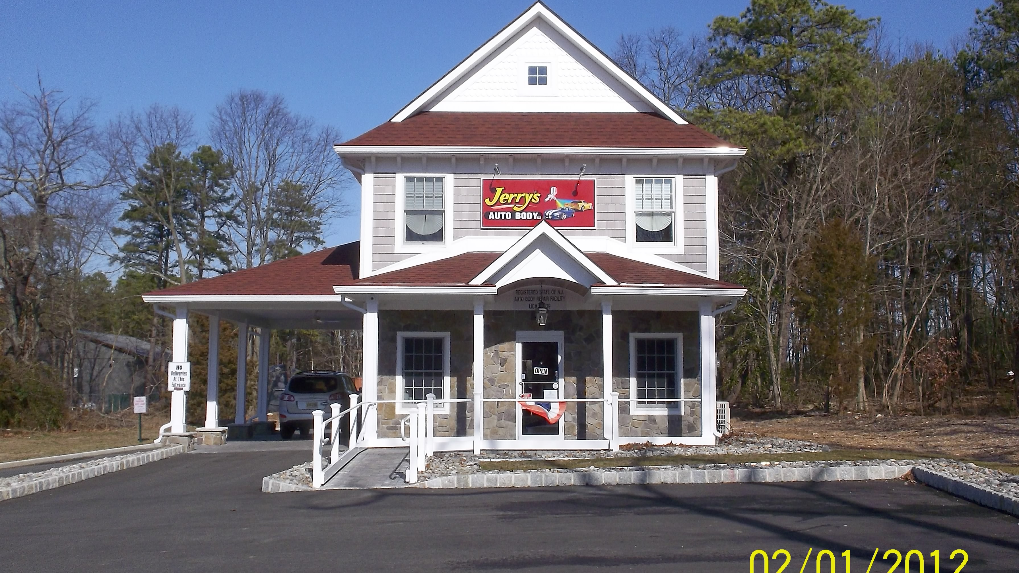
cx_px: 504
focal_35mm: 41
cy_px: 275
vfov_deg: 29.0
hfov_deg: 49.4
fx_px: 1108
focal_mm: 5.2
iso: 80
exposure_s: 1/400
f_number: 6.2
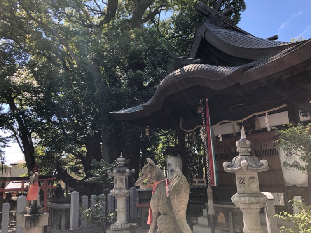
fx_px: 252
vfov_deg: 49.7
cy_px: 116
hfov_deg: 63.4
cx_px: 156
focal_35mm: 28
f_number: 1.8
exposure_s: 1/232
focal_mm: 3.99
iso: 20
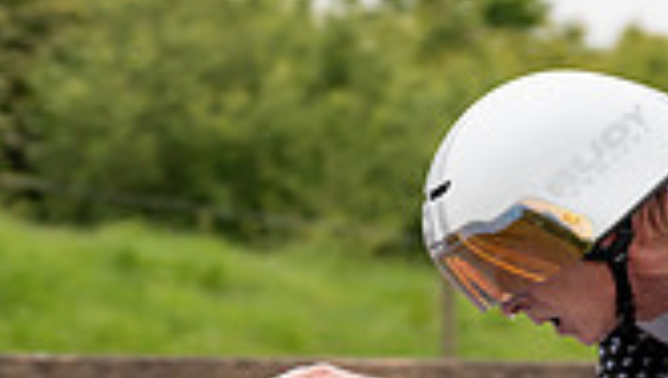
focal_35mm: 363
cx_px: 875
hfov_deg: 5.9
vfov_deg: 3.4
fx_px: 6440
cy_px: 446
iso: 320
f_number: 3.5
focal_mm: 70
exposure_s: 1/1000
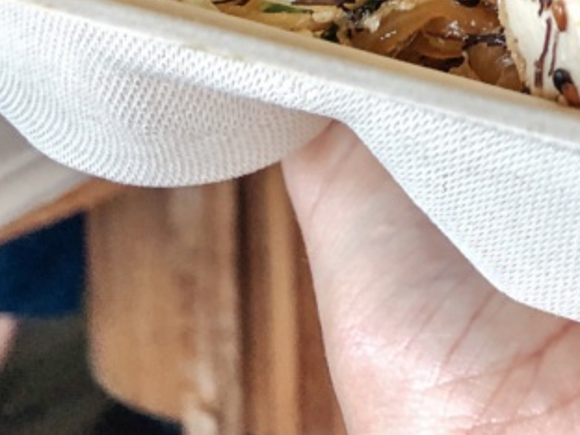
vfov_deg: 14.9
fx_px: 1541
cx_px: 898
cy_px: -214
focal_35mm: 92
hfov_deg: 18.6
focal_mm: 3.99
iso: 25
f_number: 1.8
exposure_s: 1/30
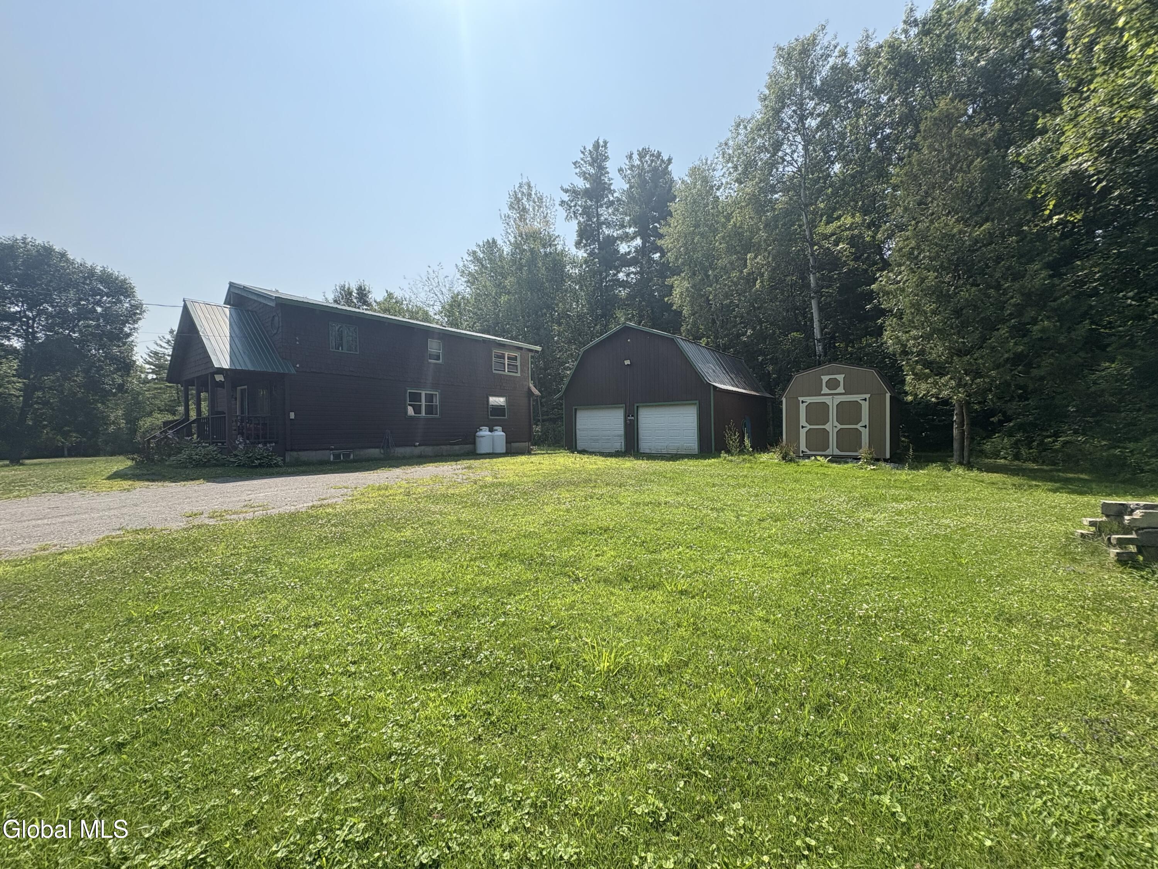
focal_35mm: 14
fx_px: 468
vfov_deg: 85.7
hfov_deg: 102.1
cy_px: 434
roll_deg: +0.9
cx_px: 579
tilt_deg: -1.7
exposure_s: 1/1395
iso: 64
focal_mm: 2.22
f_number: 2.2
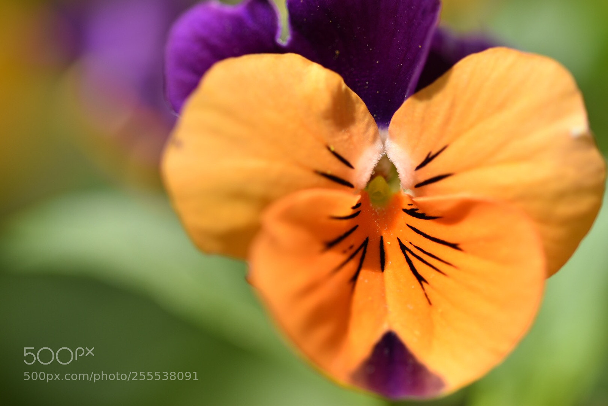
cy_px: 203
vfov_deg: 8.7
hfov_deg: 13.0
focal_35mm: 158
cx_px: 304
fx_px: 2660
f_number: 4.5
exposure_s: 1/800
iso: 100
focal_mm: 105
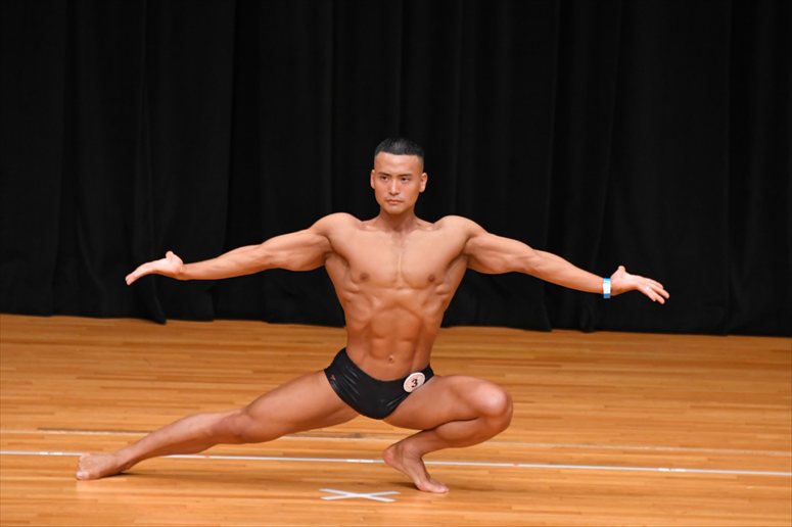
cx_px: 396
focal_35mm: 345
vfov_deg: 4.0
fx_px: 7586
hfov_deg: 6.0
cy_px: 264
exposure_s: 1/400
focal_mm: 230
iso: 3200
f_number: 5.6
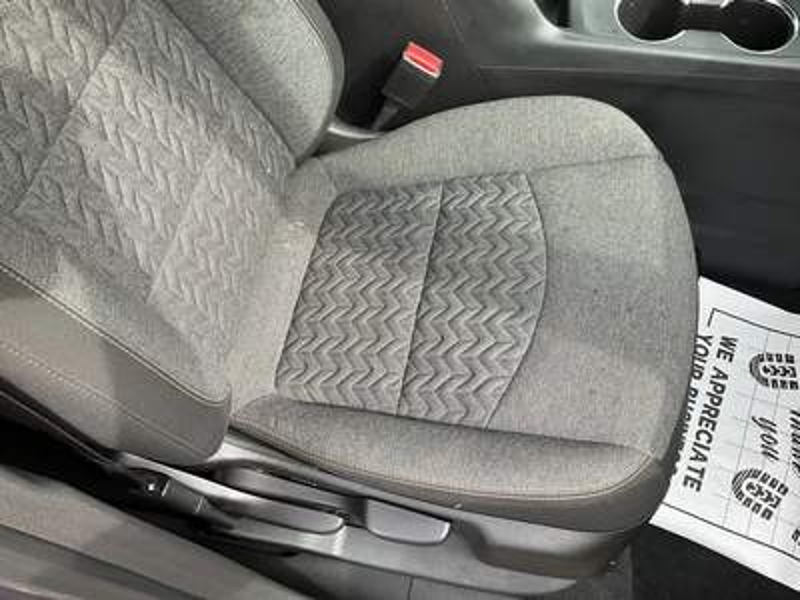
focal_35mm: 29
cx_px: 400
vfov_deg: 48.2
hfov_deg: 61.7
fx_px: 670
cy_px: 300
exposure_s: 1/122
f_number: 1.8
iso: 20
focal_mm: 3
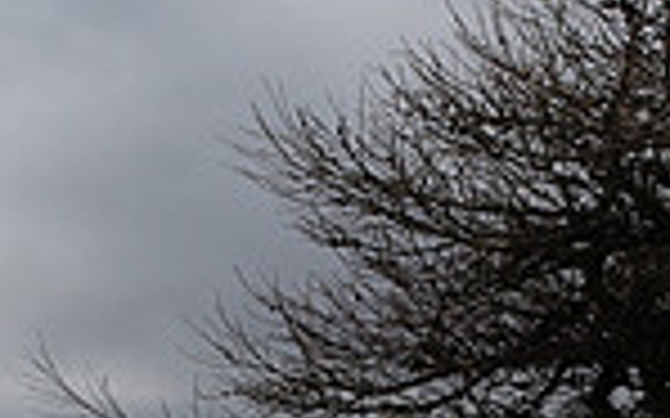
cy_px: 434
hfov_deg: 20.8
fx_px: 1807
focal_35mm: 99
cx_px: 531
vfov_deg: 13.0
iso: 200
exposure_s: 1/800
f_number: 8
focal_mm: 12
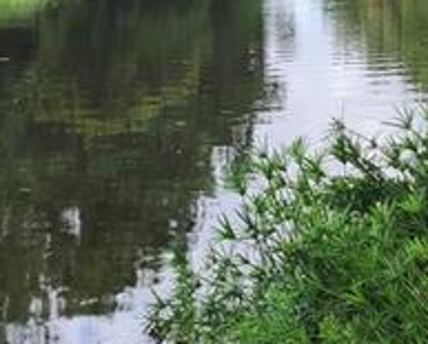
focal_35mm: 97
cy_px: -78
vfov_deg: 15.3
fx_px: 1231
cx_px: 417
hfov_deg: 19.2
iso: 16
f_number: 1.8
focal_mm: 7
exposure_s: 1/301
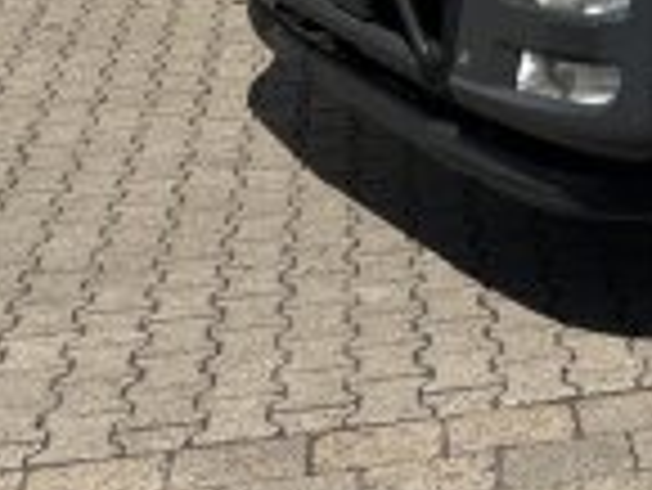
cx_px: 1111
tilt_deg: -1.1
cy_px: -477
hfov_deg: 15.2
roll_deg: -1.4
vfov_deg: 11.6
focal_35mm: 115
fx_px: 2168
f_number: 1.5
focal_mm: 5.7
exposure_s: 1/8696
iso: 50
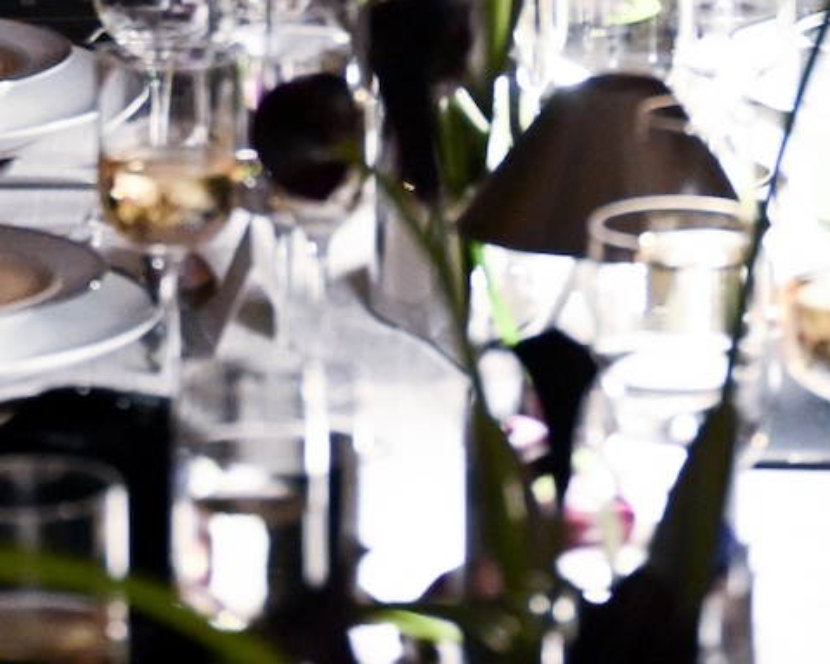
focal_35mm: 188
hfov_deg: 10.3
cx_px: 388
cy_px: -386
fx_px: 4617
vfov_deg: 8.0
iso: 3200
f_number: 2.8
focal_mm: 48
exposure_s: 1/200
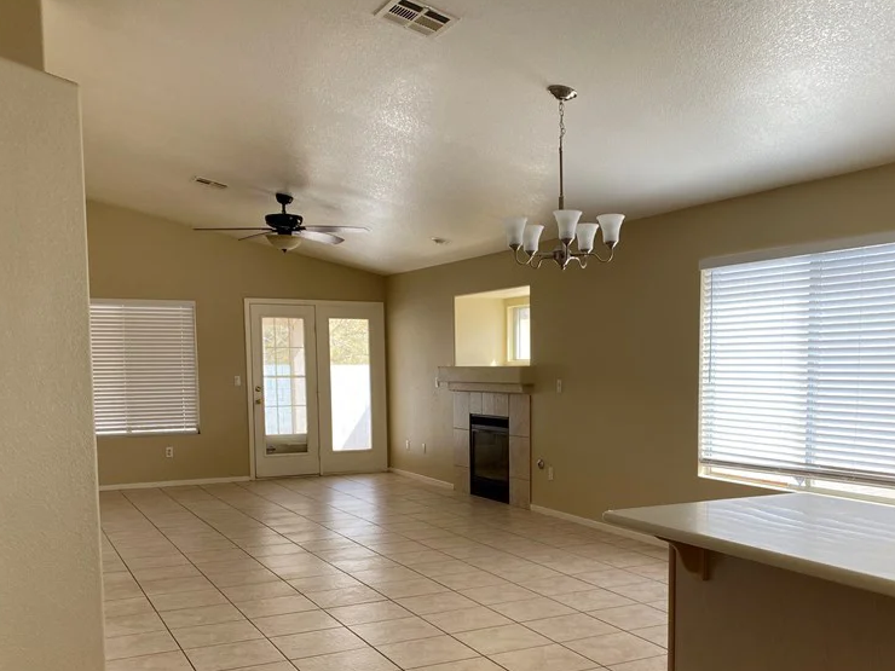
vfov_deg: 39.1
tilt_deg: -5.9
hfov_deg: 51.1
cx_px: 529
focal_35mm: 36
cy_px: 453
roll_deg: +0.6
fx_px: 931
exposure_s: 1/121
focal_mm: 4.25
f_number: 1.8
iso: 64
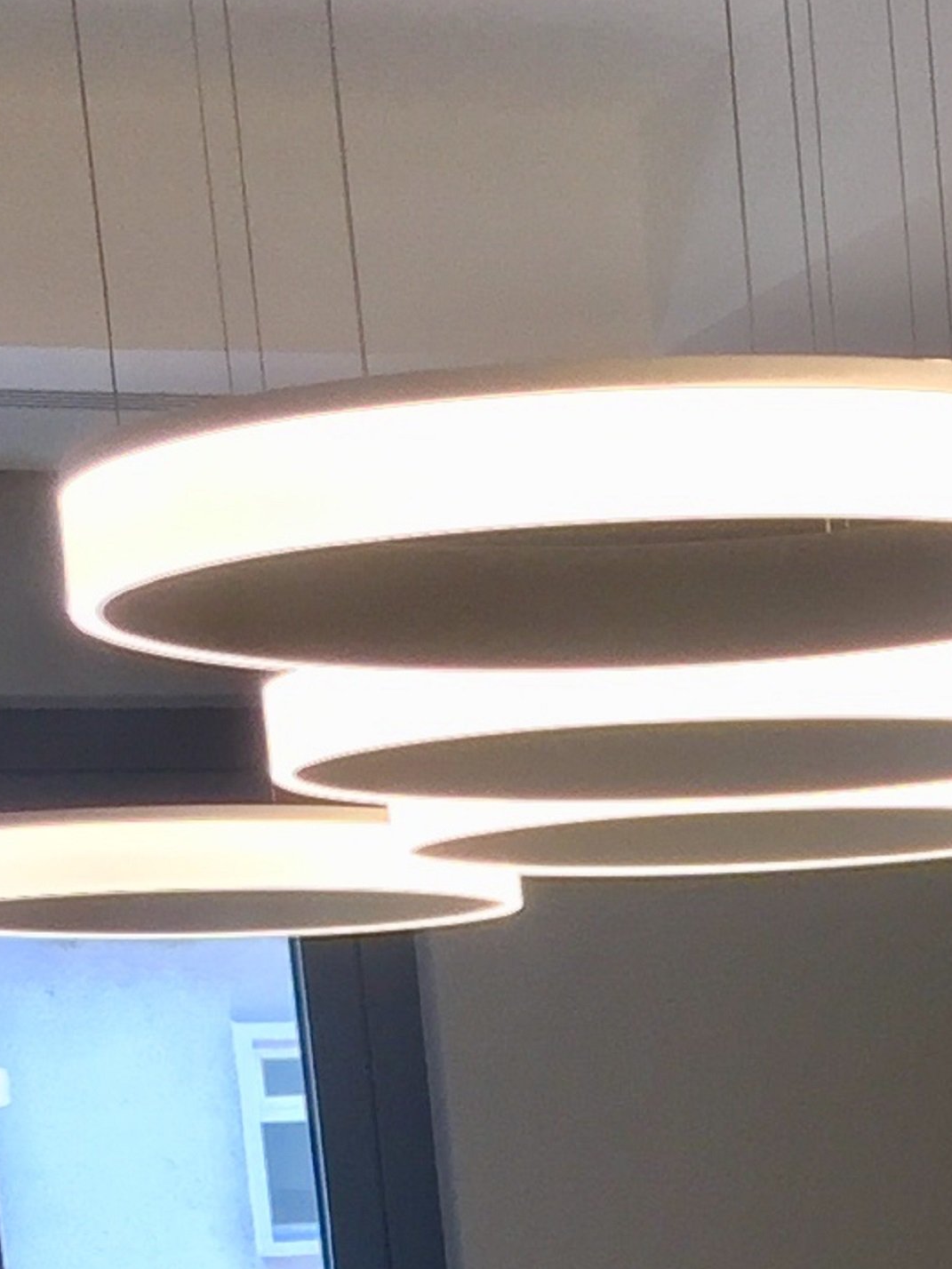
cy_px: 2167
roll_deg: +2.8
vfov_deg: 13.8
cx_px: 1287
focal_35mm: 130
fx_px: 4767
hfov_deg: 11.1
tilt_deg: -10.0
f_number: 2.2
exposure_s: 1/100
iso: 50
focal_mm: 4.15
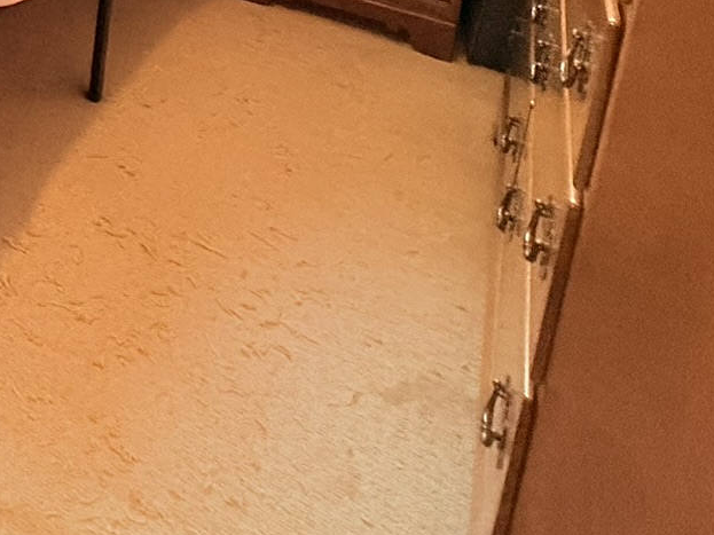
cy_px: -296
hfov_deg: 28.0
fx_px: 949
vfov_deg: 23.9
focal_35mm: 46
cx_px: -353
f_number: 2.2
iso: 500
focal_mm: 2.22
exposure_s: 1/60
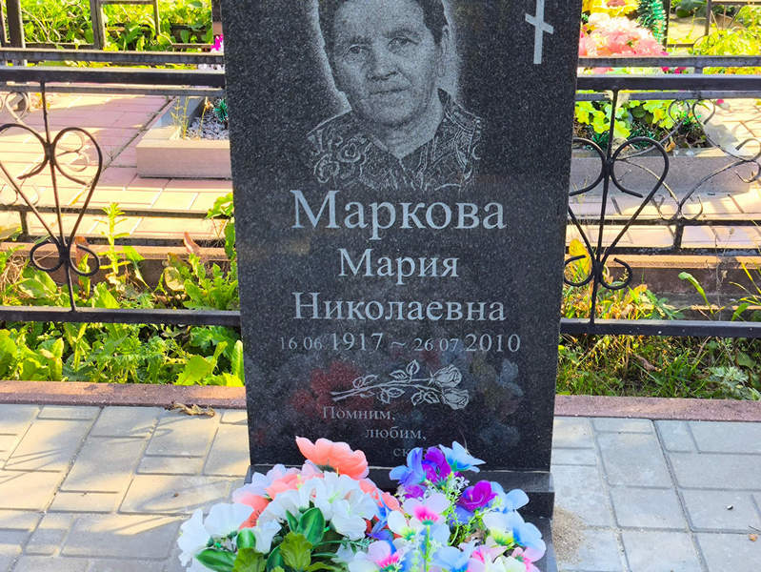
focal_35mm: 50
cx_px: 380
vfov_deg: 29.1
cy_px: 286
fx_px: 1100
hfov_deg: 38.2
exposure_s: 1/259
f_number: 1.7
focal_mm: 4.71
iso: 50
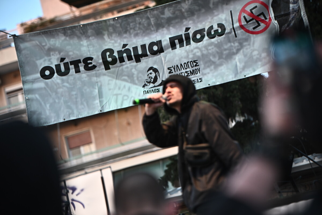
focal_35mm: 125
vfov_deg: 11.0
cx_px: 161
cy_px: 108
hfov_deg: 16.4
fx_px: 1118
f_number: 2.8
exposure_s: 1/500
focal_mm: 125
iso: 800
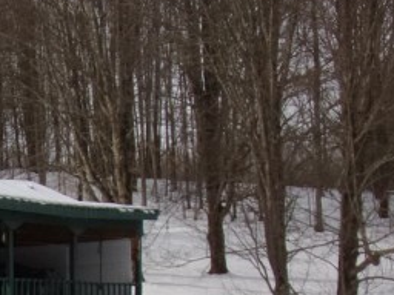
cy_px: 395
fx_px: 1776
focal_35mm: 156
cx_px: -309
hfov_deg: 11.7
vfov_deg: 9.3
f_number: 3.9
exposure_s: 1/950
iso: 80
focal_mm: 7
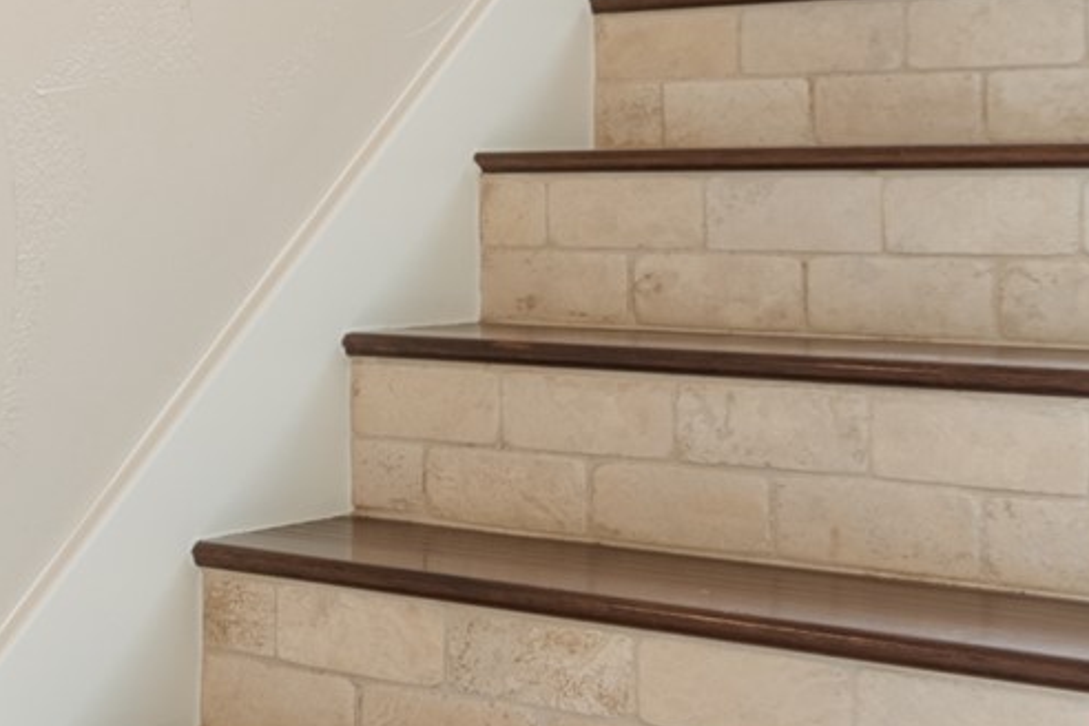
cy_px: 193
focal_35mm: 75
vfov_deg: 18.1
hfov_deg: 20.0
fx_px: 2269
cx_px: -841
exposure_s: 1/8
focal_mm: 17
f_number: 8
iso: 400
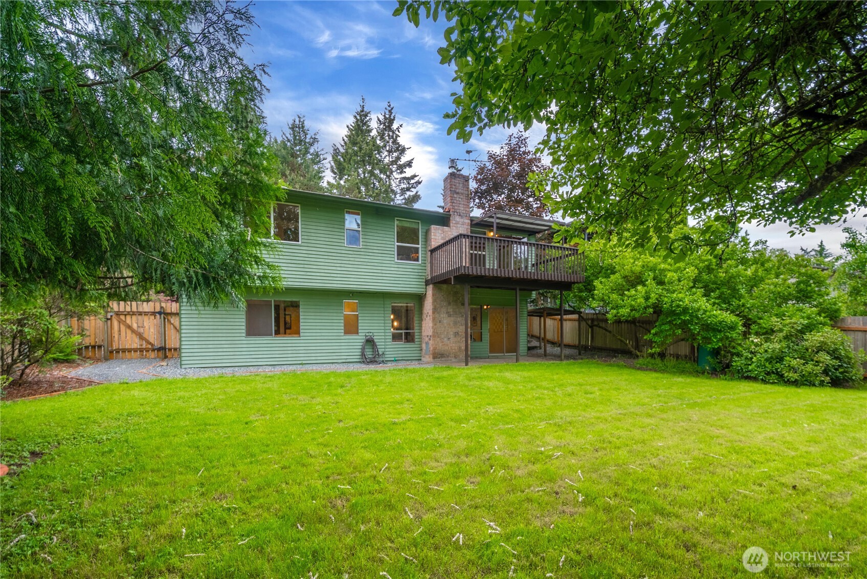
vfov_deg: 85.5
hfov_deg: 108.3
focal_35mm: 13
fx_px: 313
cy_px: 290
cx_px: 434
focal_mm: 13
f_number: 7.1
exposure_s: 1/30
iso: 160
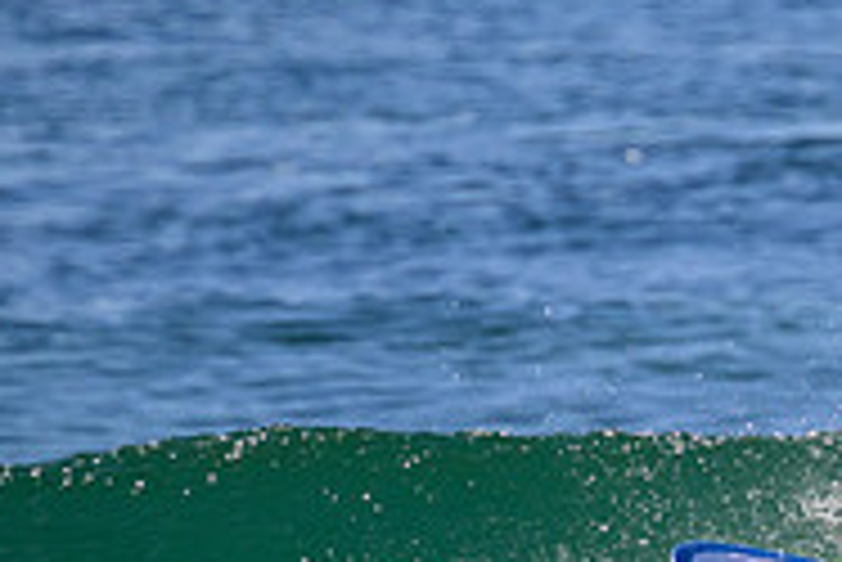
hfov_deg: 0.9
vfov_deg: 0.6
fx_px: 52360
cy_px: 596
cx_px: 1175
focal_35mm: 2237
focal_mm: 720
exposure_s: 1/2000
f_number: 11
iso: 1400
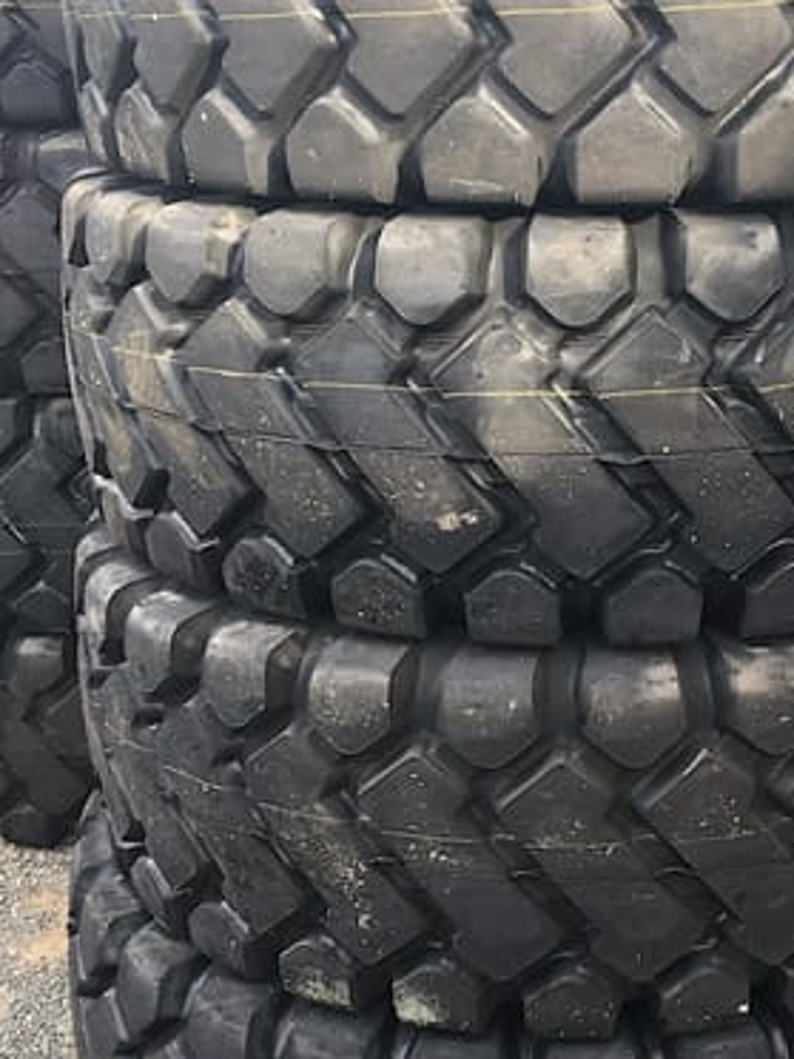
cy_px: 531
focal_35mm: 39
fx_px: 1193
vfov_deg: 47.9
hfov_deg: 36.2
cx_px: 569
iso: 32
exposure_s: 1/100
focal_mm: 4.15
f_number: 2.2
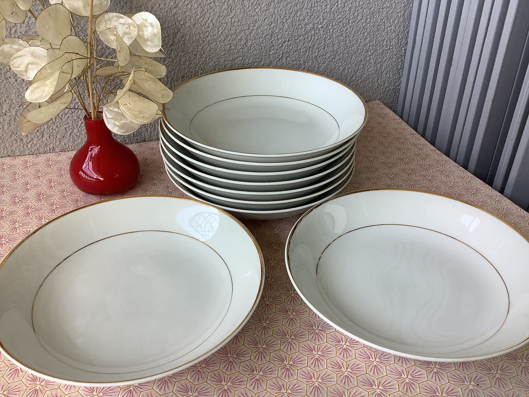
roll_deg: -0.4
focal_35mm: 31
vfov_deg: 45.4
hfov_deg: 58.4
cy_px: 198
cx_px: 264
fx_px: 474
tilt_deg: -33.4
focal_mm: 3.3
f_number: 2.4
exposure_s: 1/120
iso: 64
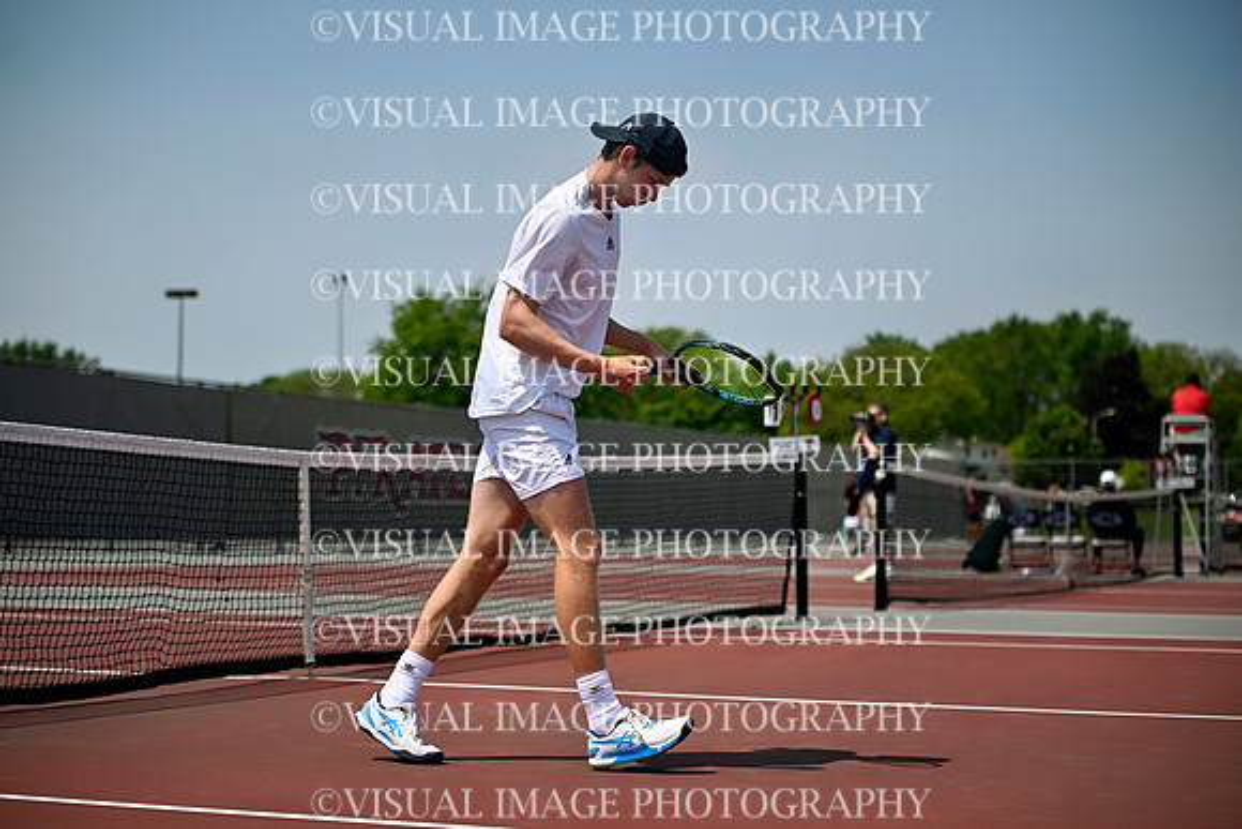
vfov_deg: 19.5
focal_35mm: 70
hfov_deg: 28.8
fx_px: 2415
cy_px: 414
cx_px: 621
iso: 320
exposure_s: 1/10000
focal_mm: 70
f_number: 2.8
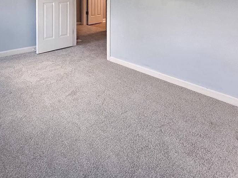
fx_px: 192
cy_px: -4
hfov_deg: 57.4
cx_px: 39
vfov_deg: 42.2
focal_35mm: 28
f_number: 2.2
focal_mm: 2.2
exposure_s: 1/60
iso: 200
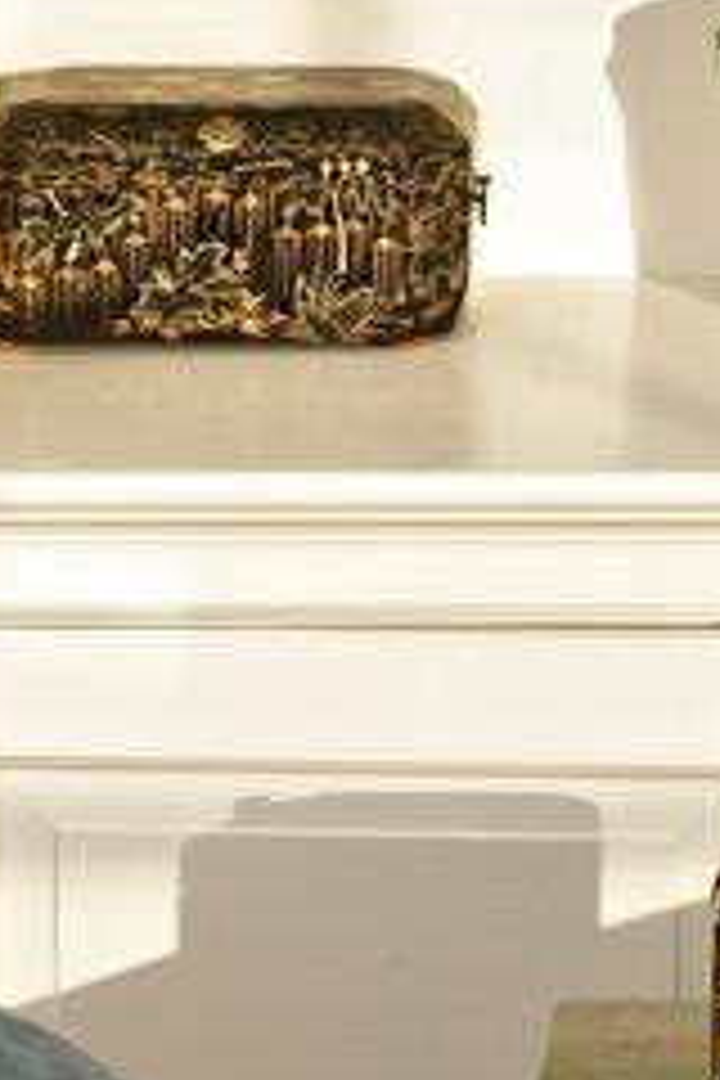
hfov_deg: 6.7
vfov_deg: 9.6
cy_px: -778
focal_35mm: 205
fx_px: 6150
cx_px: 812
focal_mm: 32
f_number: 14
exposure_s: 1/160
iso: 200
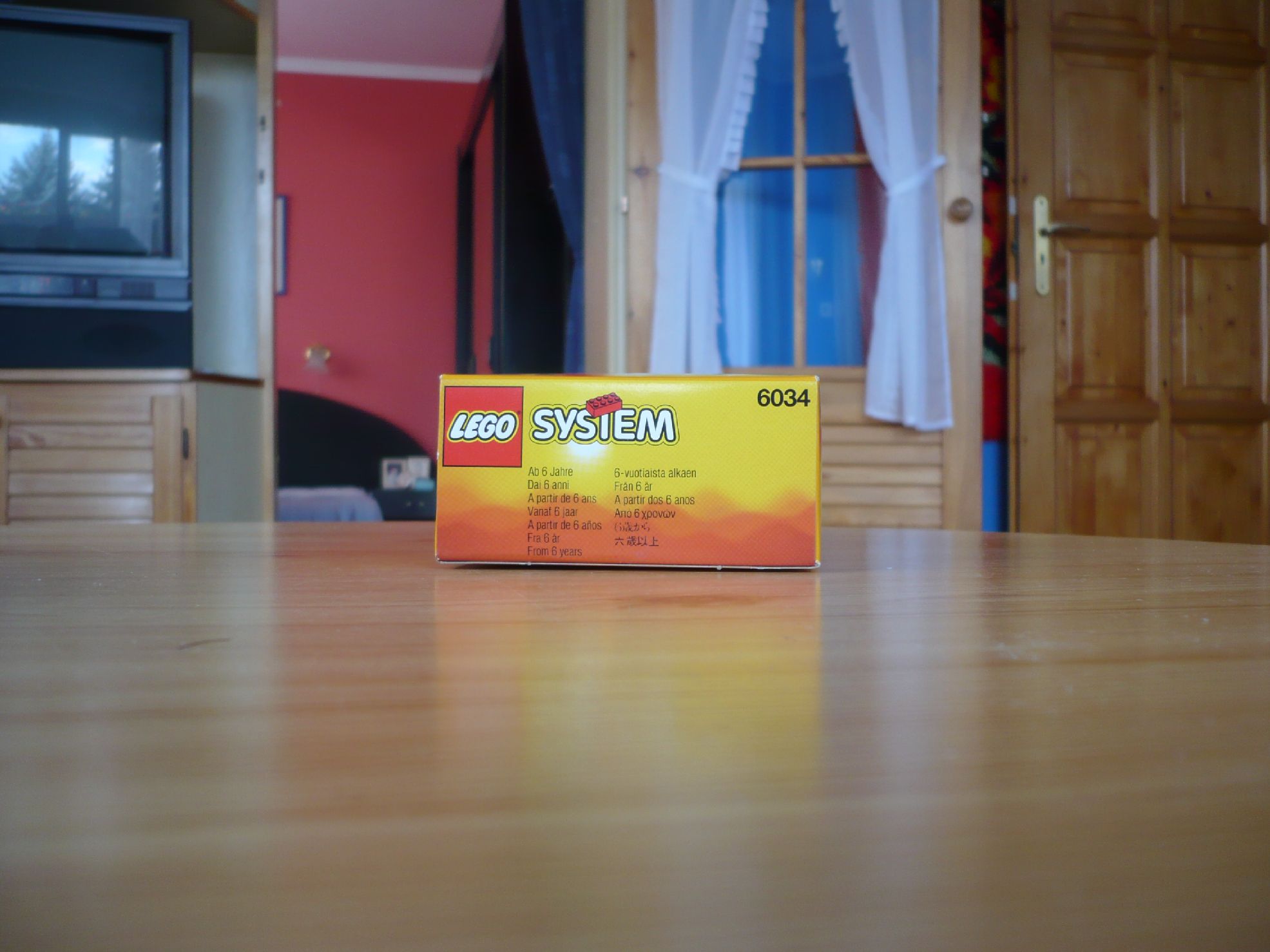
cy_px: 476
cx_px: 635
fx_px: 1284
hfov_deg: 52.6
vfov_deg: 40.7
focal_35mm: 35
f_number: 2.8
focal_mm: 5.8
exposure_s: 1/40
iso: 100
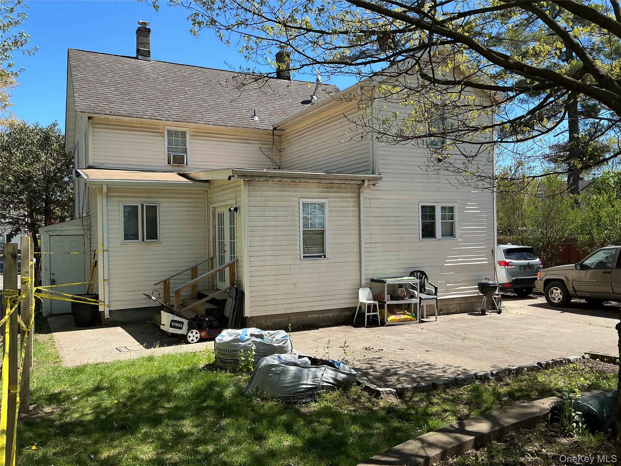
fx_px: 520
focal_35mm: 29
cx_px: 310
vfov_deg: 48.2
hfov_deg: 61.7
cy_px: 233
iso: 25
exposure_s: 1/869
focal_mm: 3
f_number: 1.8
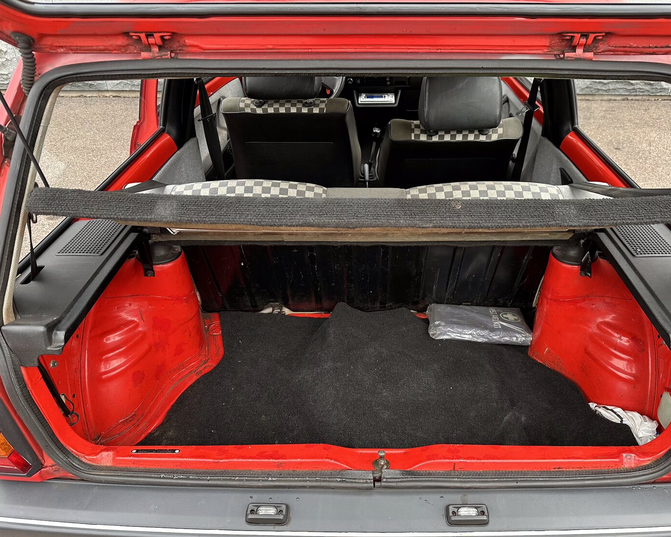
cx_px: 363
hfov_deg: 65.9
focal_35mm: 26
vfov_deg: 54.9
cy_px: 276
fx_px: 516
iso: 160
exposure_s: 1/121
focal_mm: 6.86
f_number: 1.78
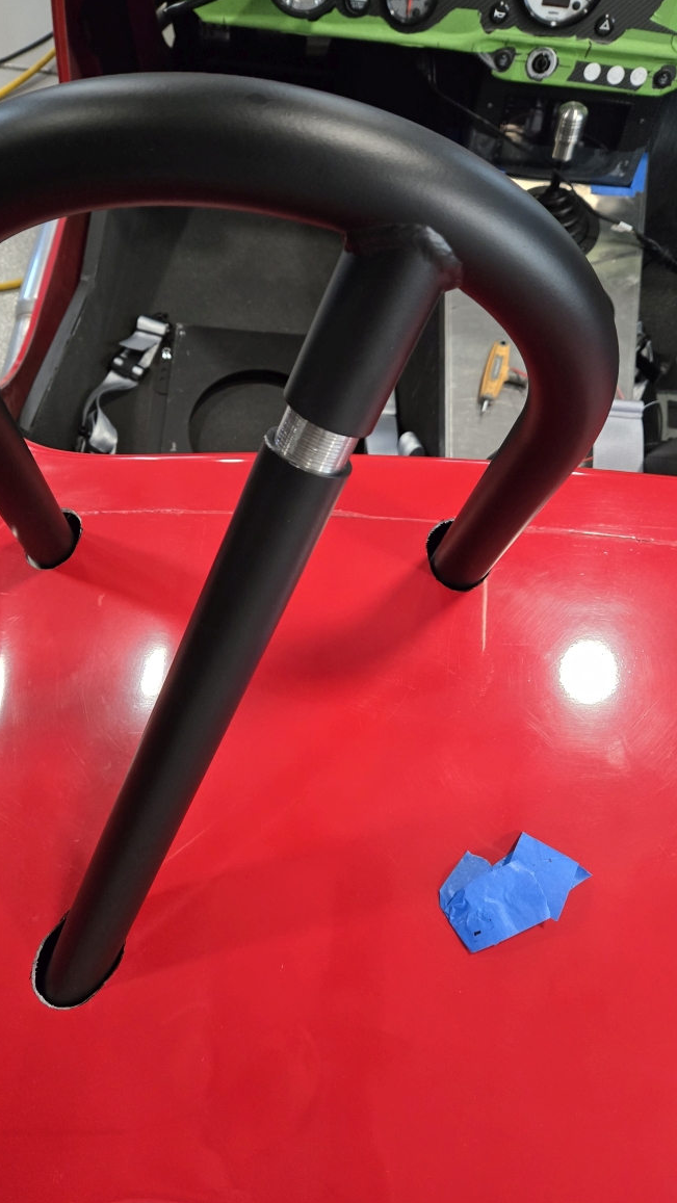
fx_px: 830
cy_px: 589
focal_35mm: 26
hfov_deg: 44.2
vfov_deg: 71.9
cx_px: 280
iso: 1000
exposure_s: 1/120
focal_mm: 5.4
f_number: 1.8
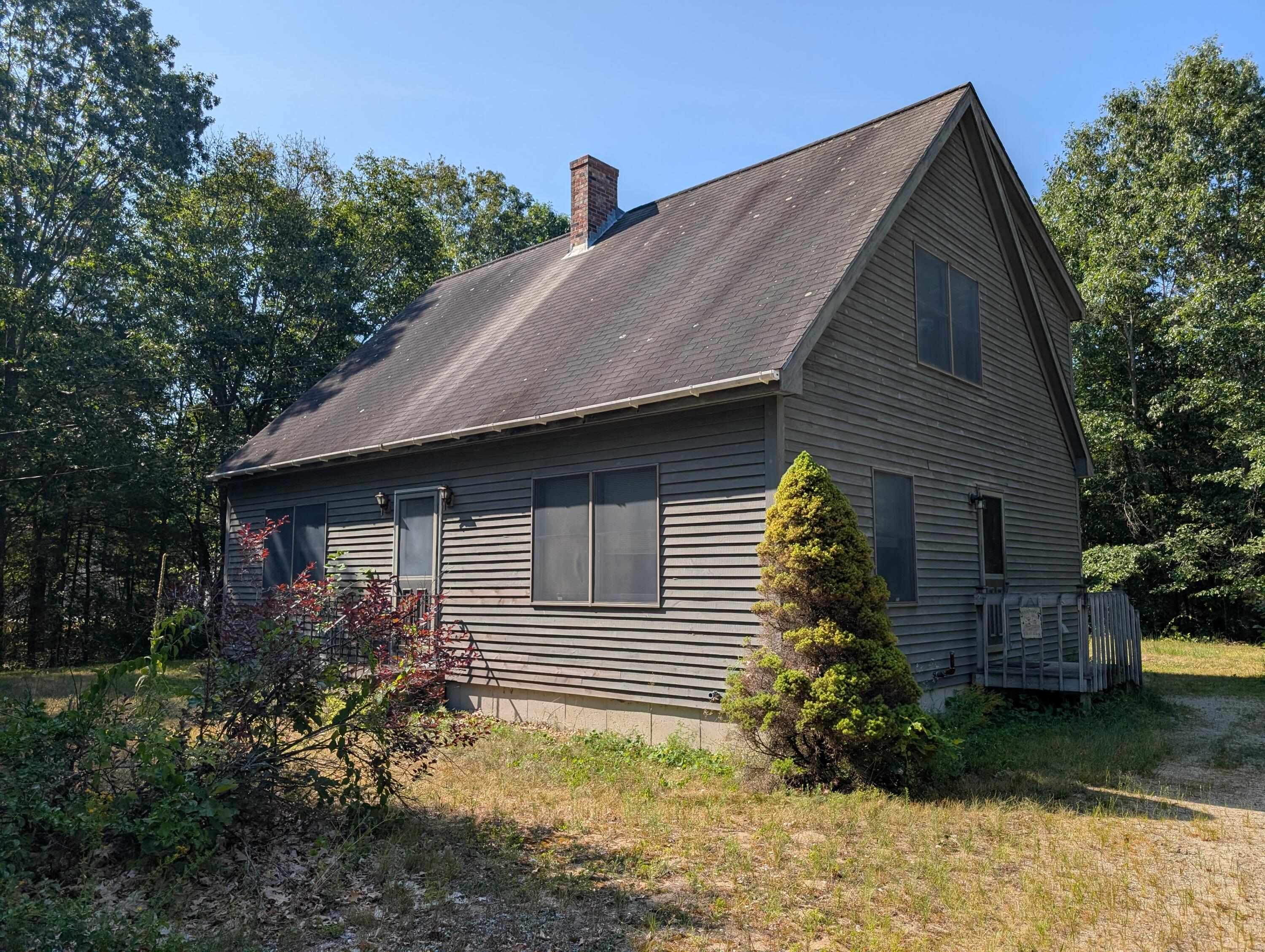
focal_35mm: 24
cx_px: 632
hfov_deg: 71.5
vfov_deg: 56.9
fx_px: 878
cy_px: 476
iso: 20
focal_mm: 6.9
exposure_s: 1/917
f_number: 1.68
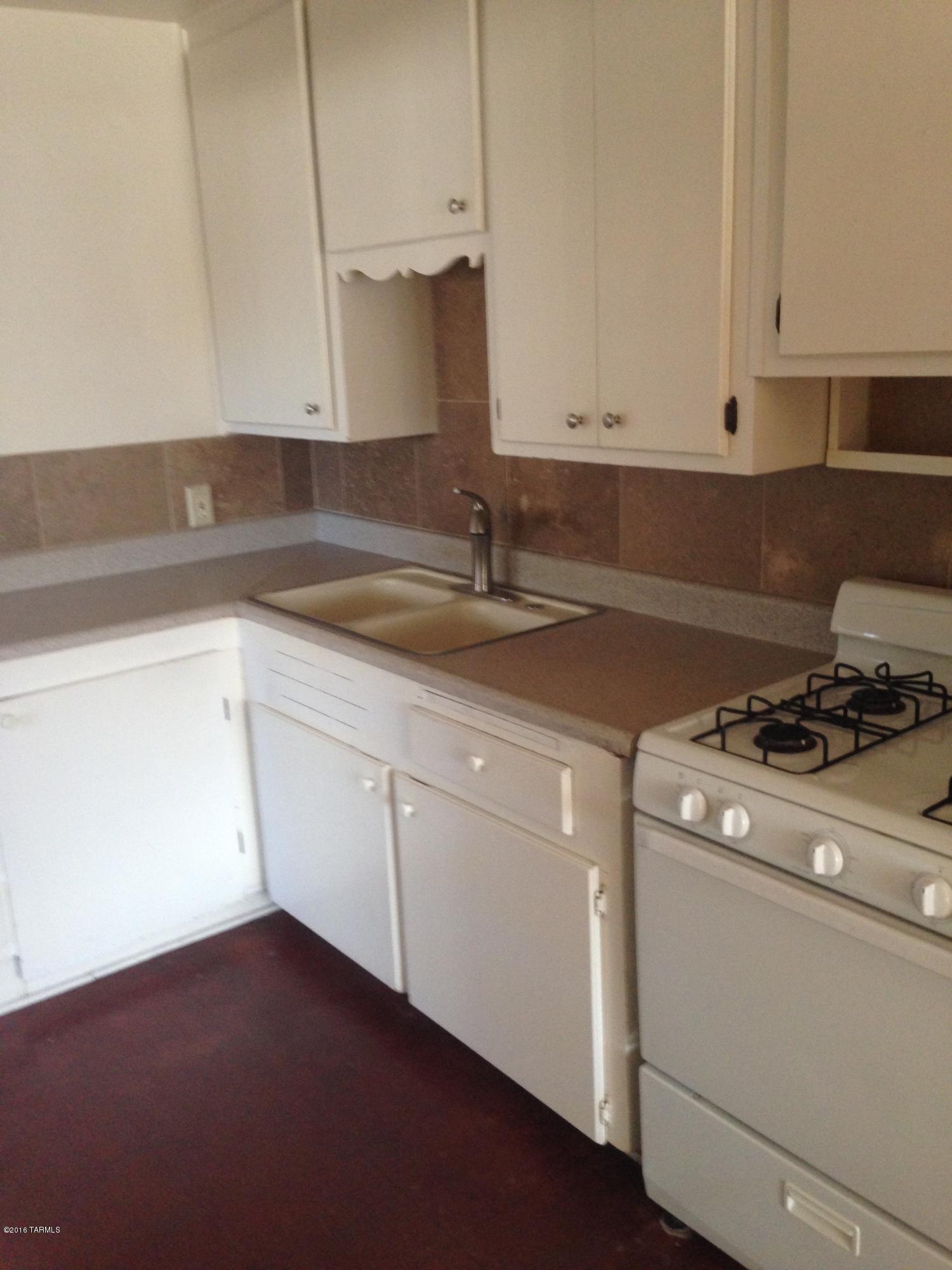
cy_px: 635
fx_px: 1210
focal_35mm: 33
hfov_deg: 42.9
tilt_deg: -13.7
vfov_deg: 55.4
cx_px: 476
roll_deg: +1.5
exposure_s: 1/20
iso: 160
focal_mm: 4.12
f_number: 2.4
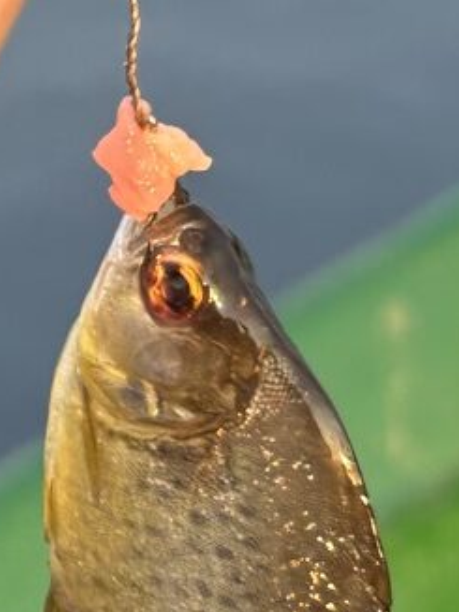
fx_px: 2813
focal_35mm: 159
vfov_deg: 12.3
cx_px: -283
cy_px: 73
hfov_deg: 9.0
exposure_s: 1/216
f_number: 1.6
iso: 40
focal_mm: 5.96
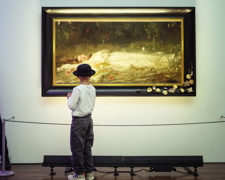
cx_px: 111
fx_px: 380
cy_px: 90
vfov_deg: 26.7
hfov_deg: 33.0
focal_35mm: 57
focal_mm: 50
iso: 3200
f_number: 2.8
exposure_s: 1/125
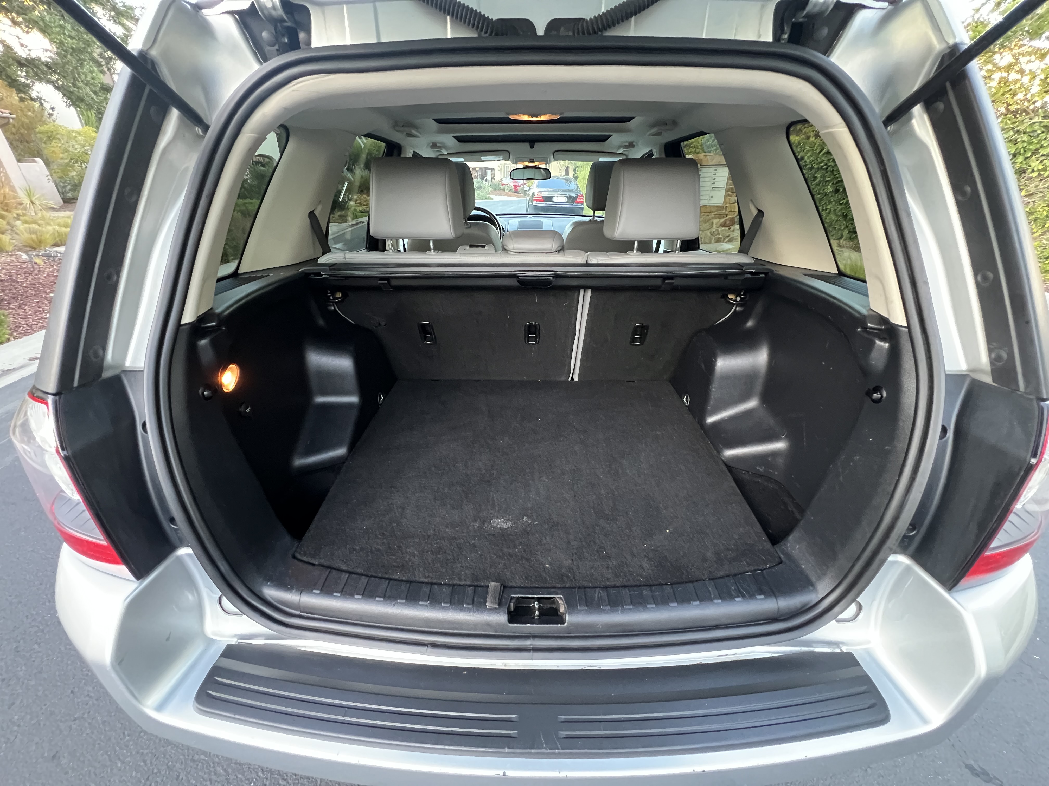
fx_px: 394
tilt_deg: -27.0
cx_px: 524
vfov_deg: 89.9
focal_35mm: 13
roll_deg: -0.1
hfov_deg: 106.2
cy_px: 393
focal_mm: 1.57
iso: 500
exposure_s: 1/60
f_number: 1.8
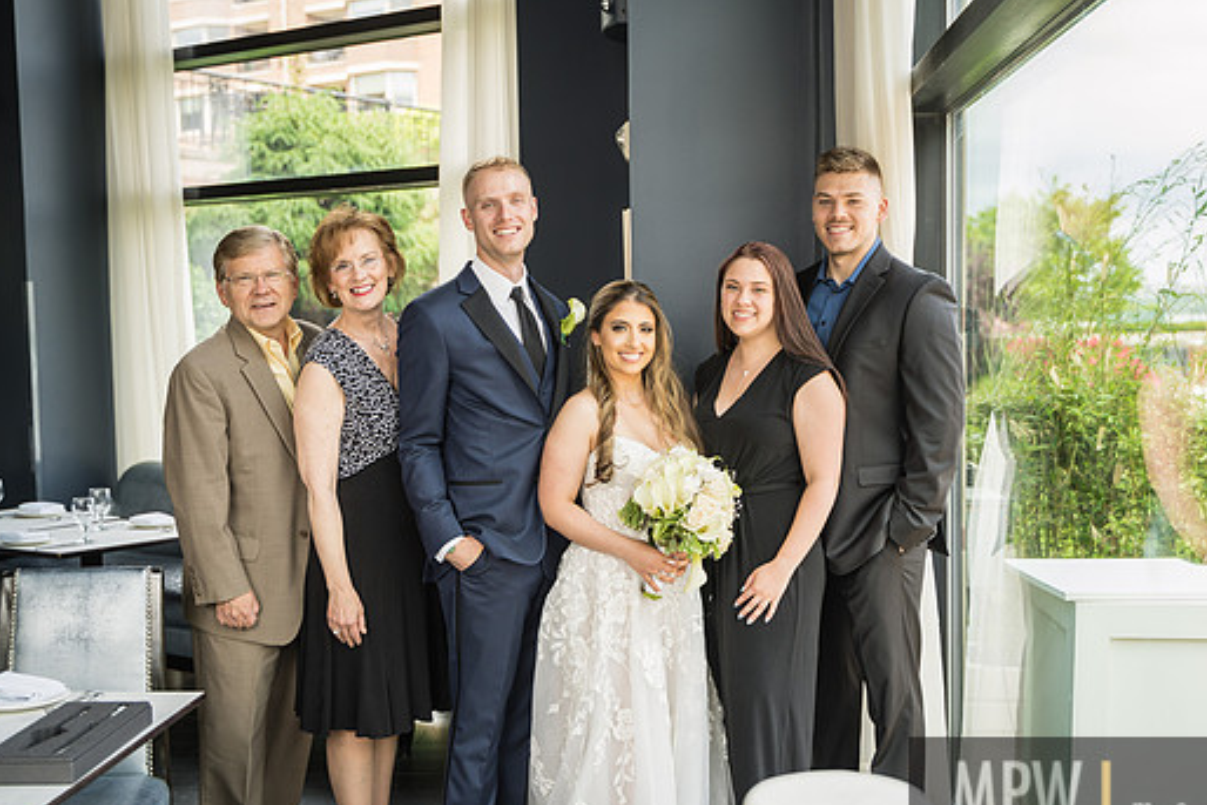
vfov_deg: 30.5
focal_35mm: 44
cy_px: 431
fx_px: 1476
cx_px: 648
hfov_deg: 44.5
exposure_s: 1/125
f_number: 2.8
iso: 100
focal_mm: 39
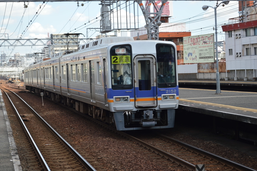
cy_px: 86
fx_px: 588
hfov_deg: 24.6
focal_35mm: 82
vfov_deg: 16.5
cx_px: 128
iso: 100
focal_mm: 55
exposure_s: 1/160
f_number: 5.6
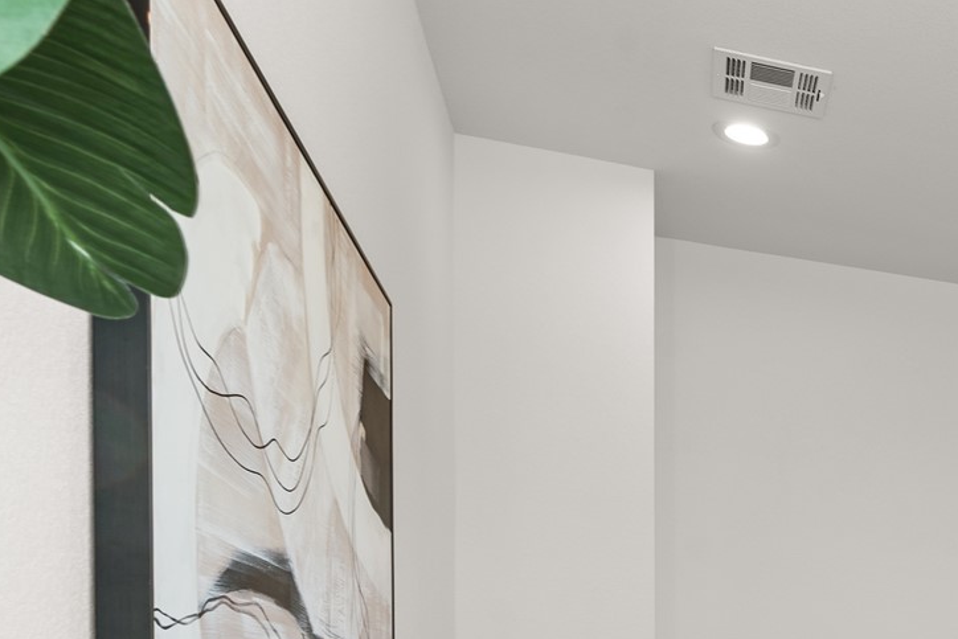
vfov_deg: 25.5
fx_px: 1278
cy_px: 744
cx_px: 1339
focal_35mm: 48
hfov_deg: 29.7
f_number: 9
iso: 200
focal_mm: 16
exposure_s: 1/2.5
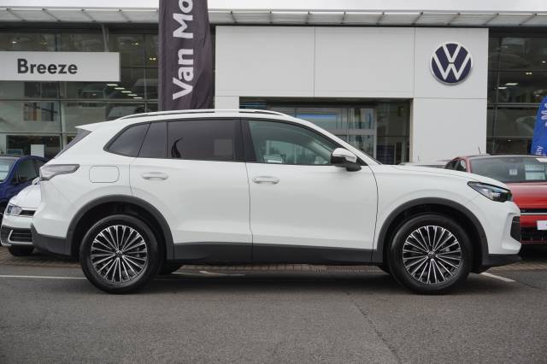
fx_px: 638
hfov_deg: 46.4
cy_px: 182
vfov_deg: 31.9
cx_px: 274
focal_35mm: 42
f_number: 5.6
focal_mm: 28
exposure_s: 1/100
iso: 100
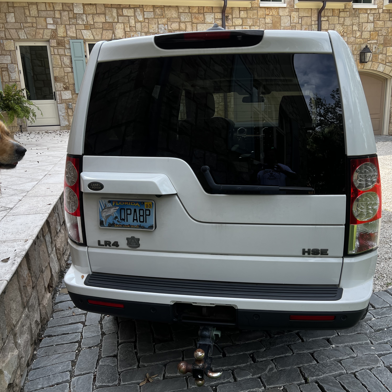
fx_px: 397
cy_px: 198
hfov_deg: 52.4
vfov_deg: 52.5
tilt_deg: -14.6
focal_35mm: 31
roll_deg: +2.3
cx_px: 218
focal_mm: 5.7
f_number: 1.5
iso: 50
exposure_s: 1/957
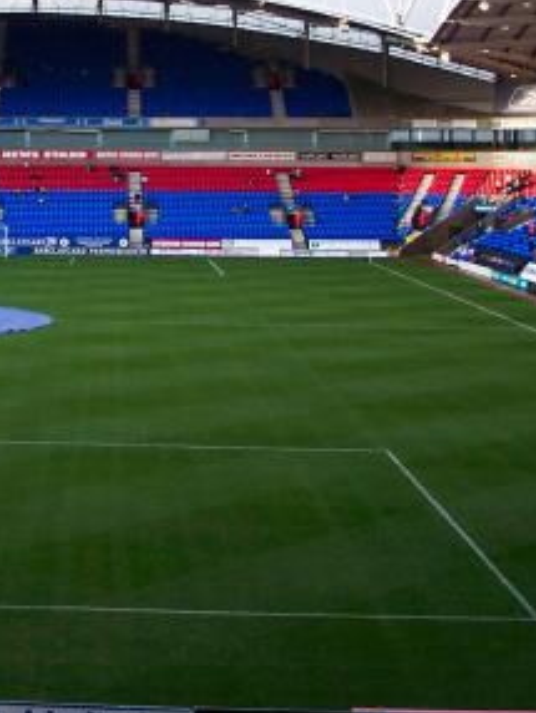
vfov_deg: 25.8
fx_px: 1546
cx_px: -51
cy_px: 237
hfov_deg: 18.9
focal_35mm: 75
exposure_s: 1/250
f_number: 2.8
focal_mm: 7.5
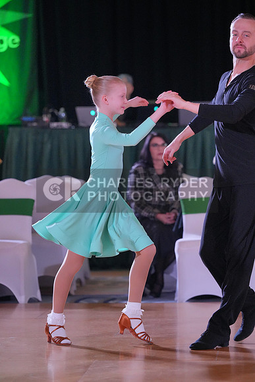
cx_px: 128
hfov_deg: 8.5
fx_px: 1720
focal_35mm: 162
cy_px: 191
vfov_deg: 12.7
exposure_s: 1/500
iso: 6400
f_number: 3.5
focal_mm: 162
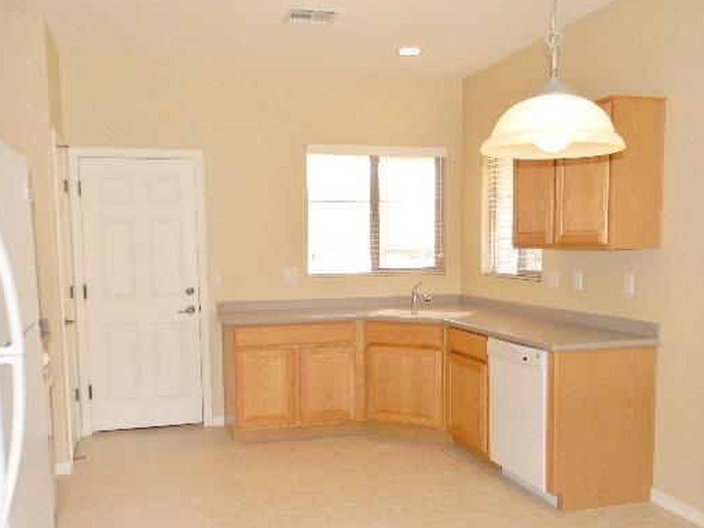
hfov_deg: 52.6
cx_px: 356
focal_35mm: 35
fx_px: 712
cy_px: 320
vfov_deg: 40.5
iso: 104
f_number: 3.5
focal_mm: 5
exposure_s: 1/30
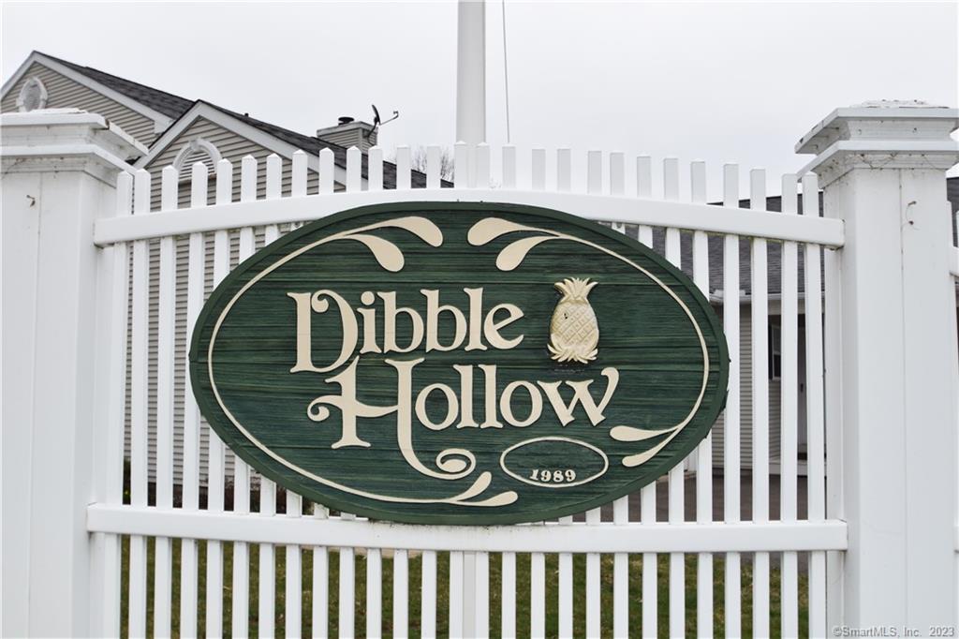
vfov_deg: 36.8
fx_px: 959
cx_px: 480
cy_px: 320
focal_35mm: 36
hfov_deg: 53.1
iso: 100
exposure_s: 1/200
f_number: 7.1
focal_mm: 24
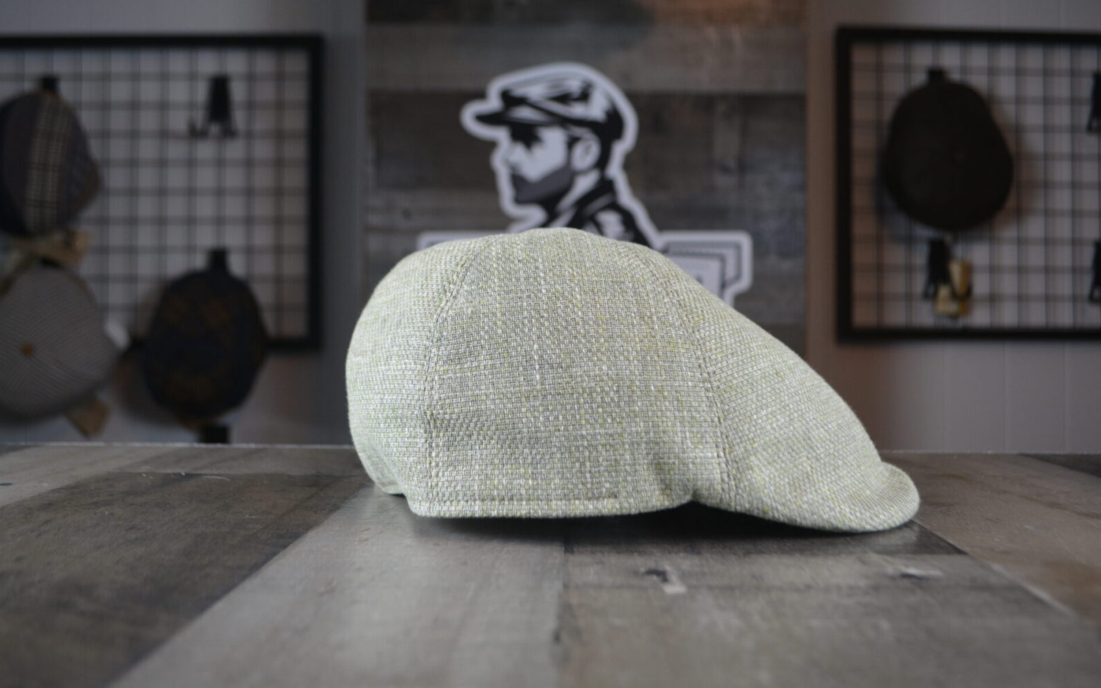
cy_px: 319
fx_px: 1020
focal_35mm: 34
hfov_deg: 56.7
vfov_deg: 37.3
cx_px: 553
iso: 450
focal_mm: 22
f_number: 4
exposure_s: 1/60
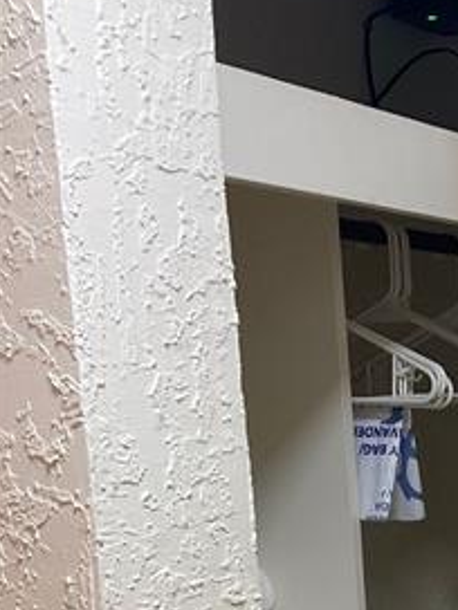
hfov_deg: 16.7
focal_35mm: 82
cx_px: 644
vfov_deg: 22.6
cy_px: 648
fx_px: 1447
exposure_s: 1/60
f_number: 1.8
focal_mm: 3
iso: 50
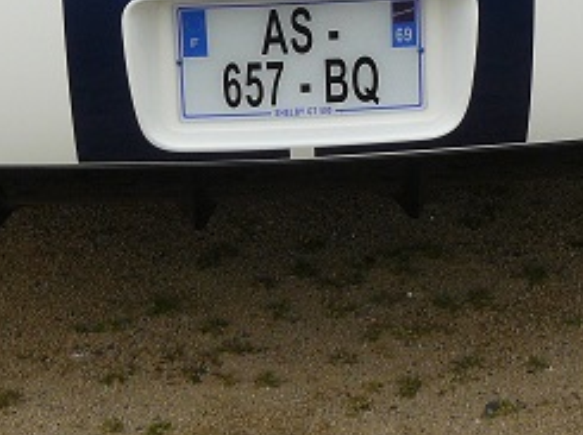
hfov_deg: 14.6
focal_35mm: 135
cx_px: 295
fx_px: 2270
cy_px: -138
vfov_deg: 10.7
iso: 100
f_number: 4.5
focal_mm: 7.1
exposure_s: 1/200
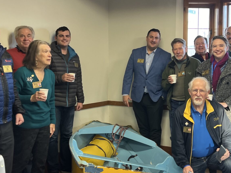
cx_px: 127
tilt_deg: -4.5
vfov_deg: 25.2
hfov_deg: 33.2
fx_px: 387
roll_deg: +0.0
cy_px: 76
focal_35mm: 58
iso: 80
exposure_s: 1/60
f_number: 1.5
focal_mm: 5.7
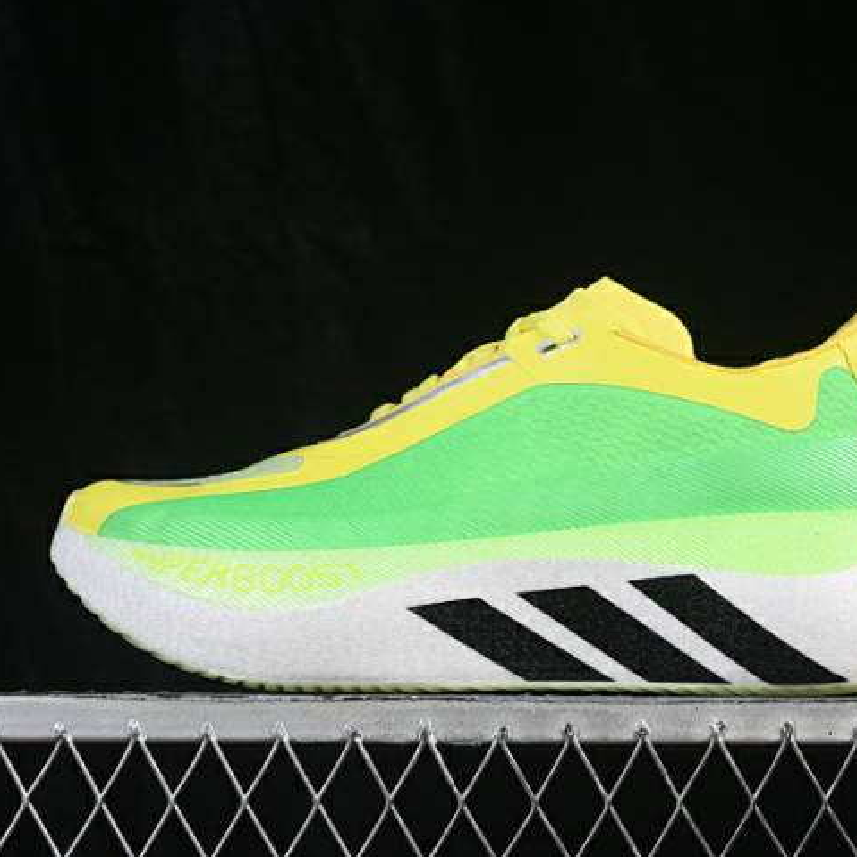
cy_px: 426
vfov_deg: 17.9
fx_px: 2717
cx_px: 530
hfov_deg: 17.9
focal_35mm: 97
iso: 160
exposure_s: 1/80
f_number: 8
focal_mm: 50
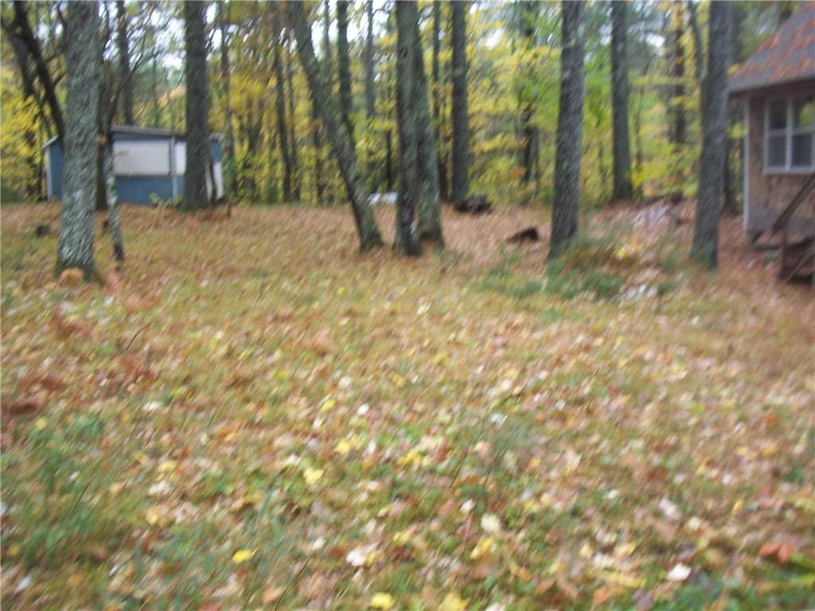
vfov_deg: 36.8
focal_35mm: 39
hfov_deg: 47.9
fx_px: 918
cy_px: 306
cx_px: 408
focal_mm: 6.4
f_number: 3.9
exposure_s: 1/60
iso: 125
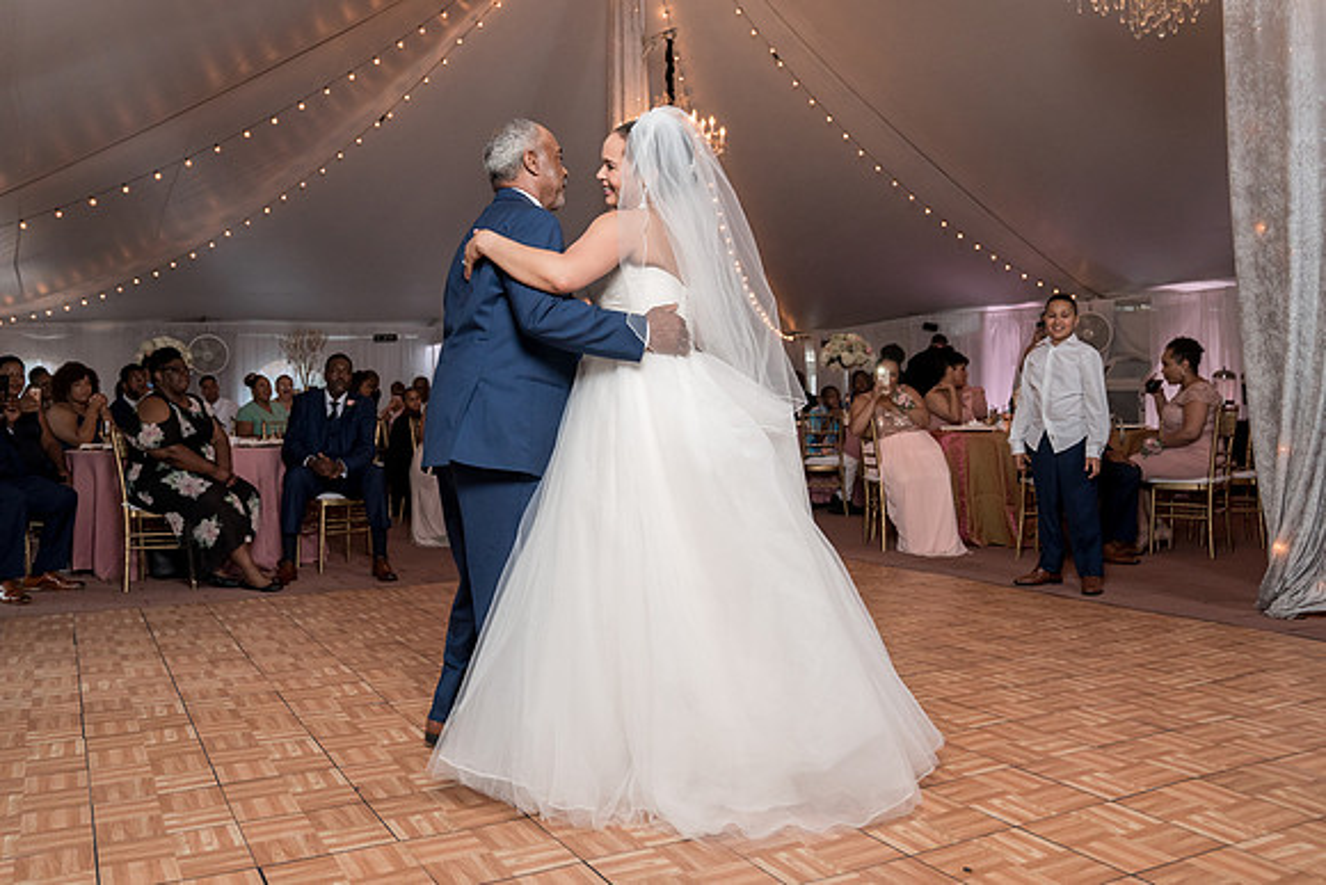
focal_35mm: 31
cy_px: 376
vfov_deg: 42.9
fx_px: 1124
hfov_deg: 61.0
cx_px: 623
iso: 2000
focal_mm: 26
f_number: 4
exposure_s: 1/200
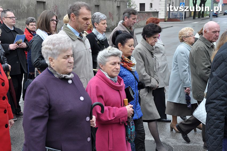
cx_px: 114
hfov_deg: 31.9
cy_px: 76
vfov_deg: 21.5
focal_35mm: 63
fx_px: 397
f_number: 8
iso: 320
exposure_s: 1/250
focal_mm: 42
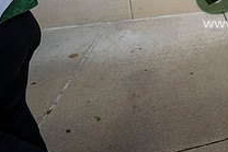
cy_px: -15
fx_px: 247
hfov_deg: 36.9
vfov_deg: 30.6
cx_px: 278
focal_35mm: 39
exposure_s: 1/500
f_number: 4.5
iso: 320
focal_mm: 14
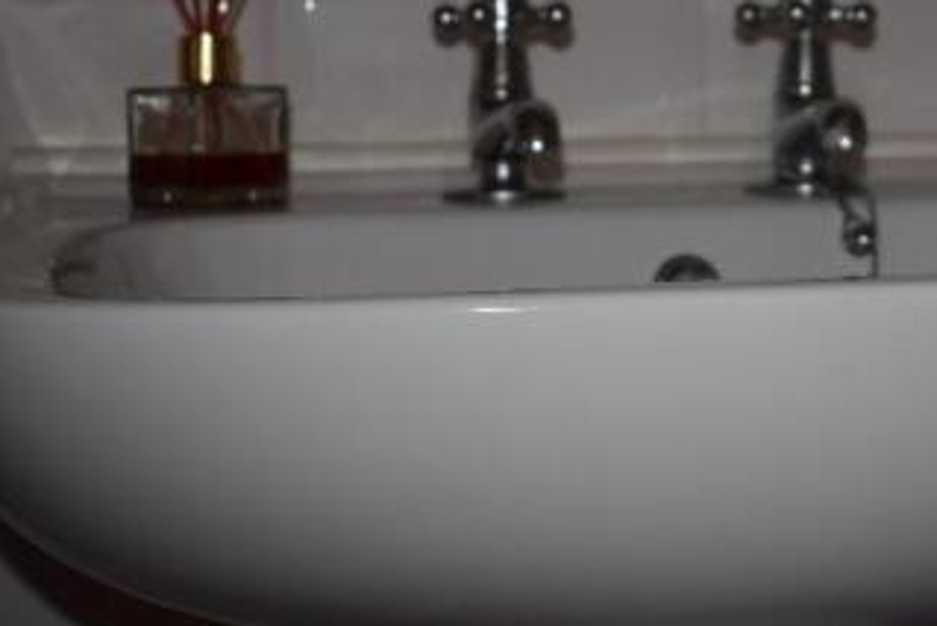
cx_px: 771
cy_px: 125
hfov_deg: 25.8
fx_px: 2006
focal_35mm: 77
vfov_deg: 17.6
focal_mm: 25
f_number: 4
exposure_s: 1/60
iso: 250
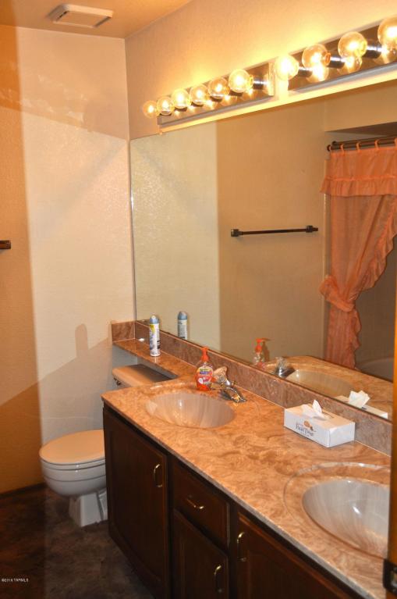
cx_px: 198
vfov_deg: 53.2
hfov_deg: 36.8
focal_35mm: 36
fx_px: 597
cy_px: 300
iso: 360
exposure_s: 1/200
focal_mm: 24
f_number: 4
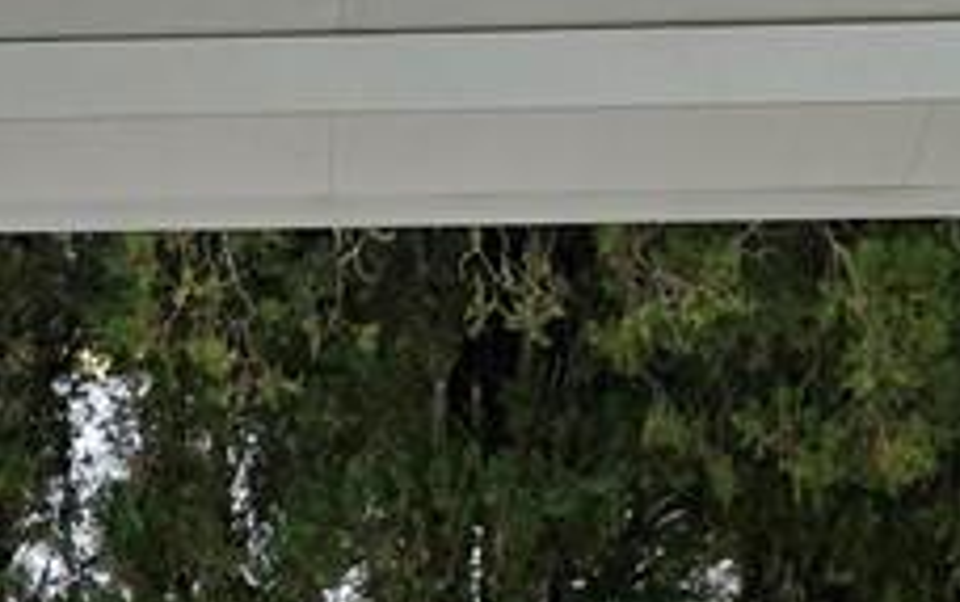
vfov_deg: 7.5
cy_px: 960
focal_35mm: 171
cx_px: -211
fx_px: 4478
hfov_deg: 12.0
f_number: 1.7
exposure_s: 1/182
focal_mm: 6.3
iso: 100
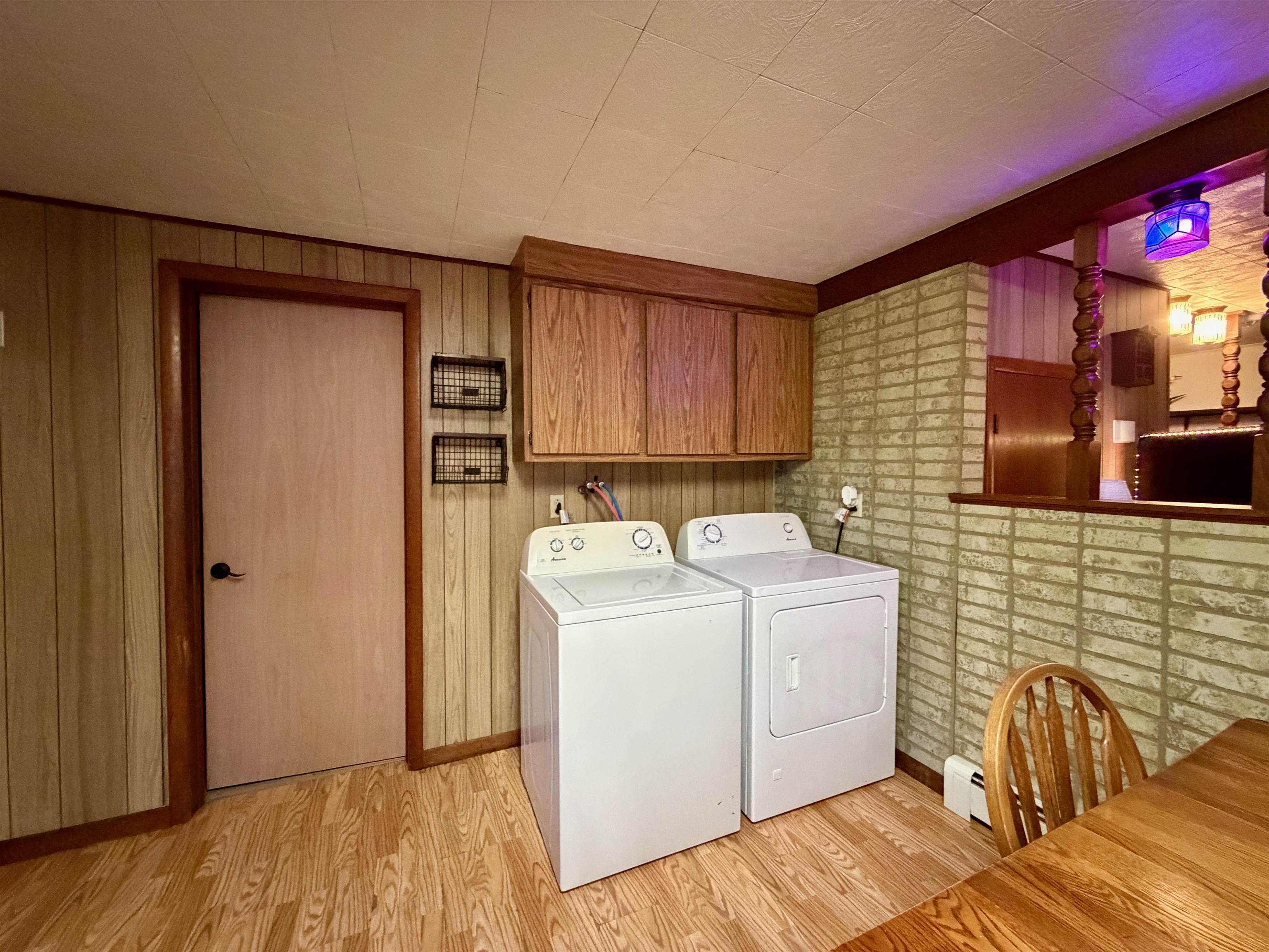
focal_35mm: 14
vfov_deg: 85.7
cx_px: 634
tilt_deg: -0.6
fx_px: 513
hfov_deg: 102.1
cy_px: 476
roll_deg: +0.1
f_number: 2.2
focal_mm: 2.22
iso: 1250
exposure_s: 1/60
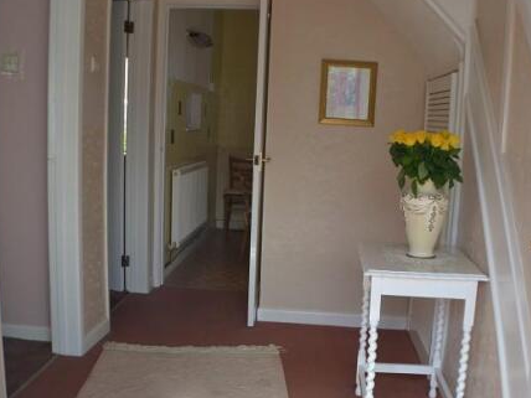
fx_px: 813
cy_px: 215
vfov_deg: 27.5
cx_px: 295
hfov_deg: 36.1
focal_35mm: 53
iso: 160
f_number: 4
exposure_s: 1/125
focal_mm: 24
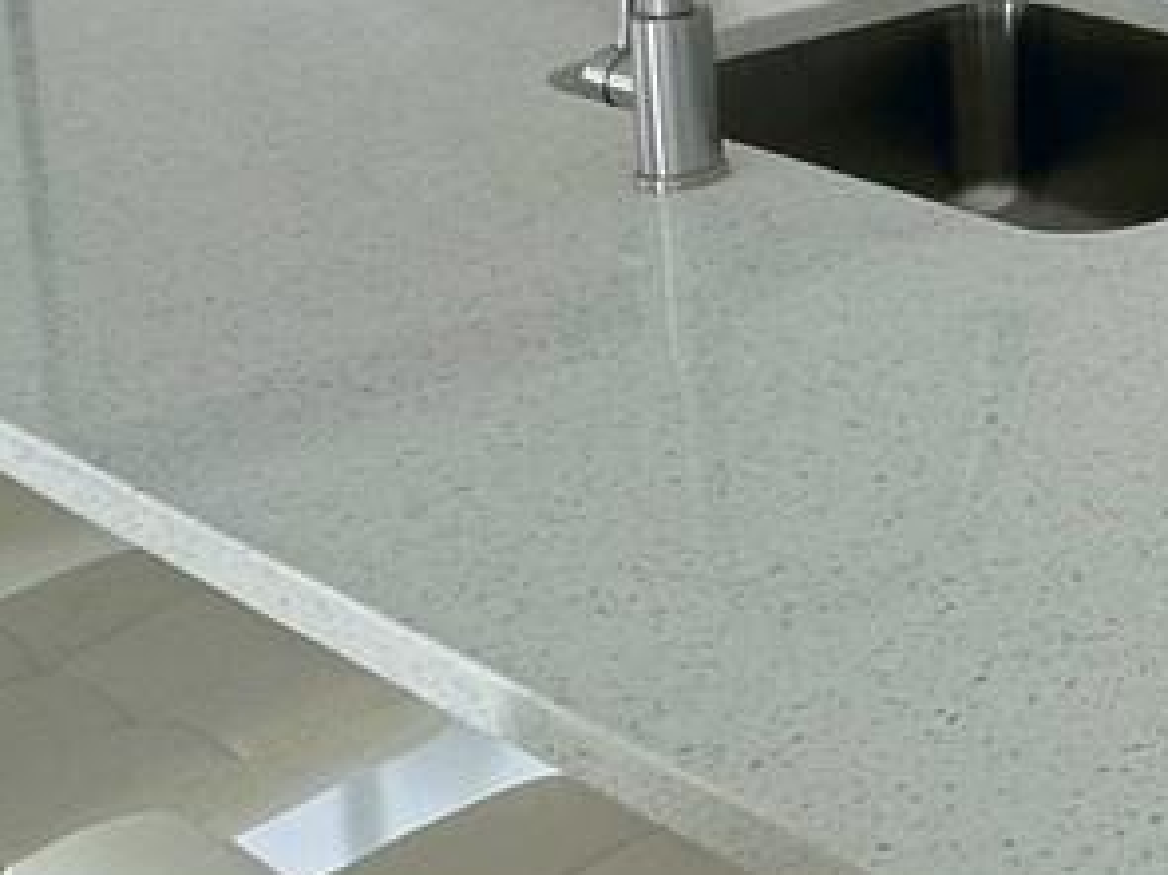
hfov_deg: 17.5
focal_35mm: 76
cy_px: -368
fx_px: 2563
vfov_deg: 17.7
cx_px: 2391
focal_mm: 2.22
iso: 64
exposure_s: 1/99
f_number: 2.2
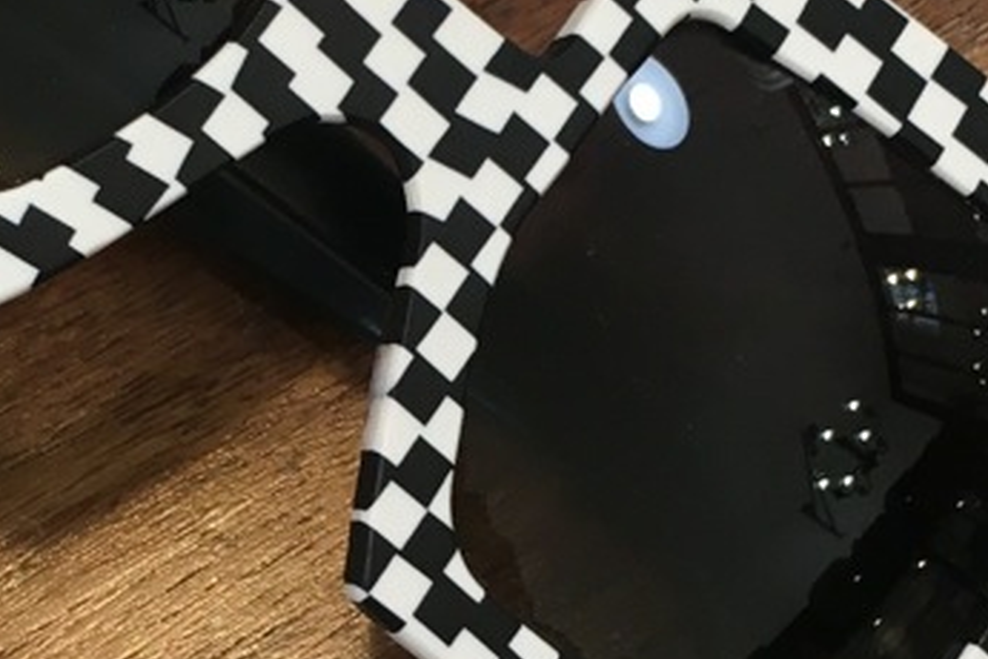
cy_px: 673
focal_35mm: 112
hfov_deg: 18.2
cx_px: 266
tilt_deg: -77.9
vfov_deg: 12.1
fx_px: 3074
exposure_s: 1/33
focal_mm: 4.15
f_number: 2.2
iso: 40
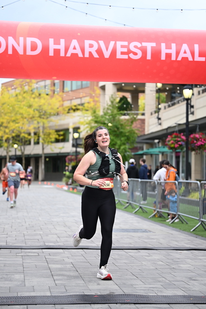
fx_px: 626
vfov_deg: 27.7
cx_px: 103
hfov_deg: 18.7
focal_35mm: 73
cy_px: 154
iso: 640
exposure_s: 1/2000
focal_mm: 73
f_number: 2.8
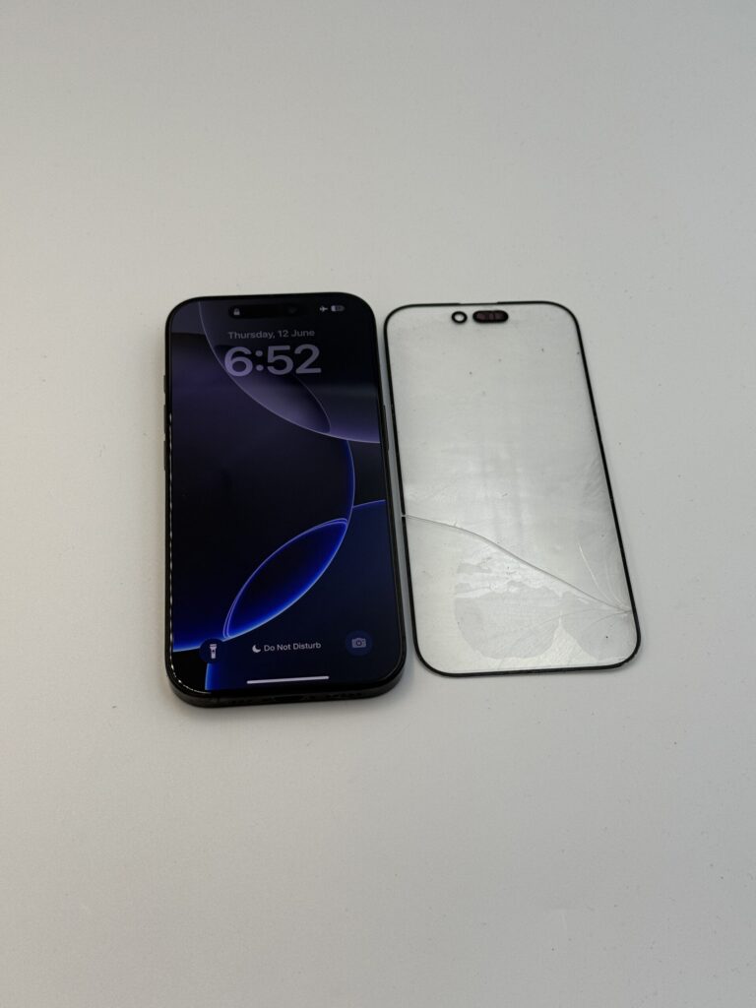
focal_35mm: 48
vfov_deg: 39.7
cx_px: 378
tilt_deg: -57.1
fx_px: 1398
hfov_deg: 30.3
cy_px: 504
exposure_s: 1/557
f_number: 1.78
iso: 64
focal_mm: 6.76
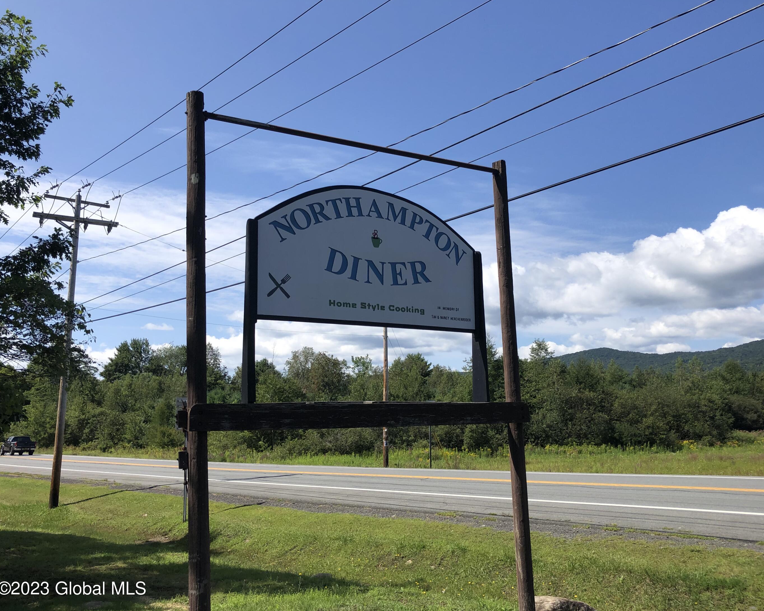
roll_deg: +4.2
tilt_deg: +9.4
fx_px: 678
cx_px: 415
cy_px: 303
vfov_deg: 48.5
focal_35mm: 30
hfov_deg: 58.7
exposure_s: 1/2433
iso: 20
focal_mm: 3.99
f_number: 1.8
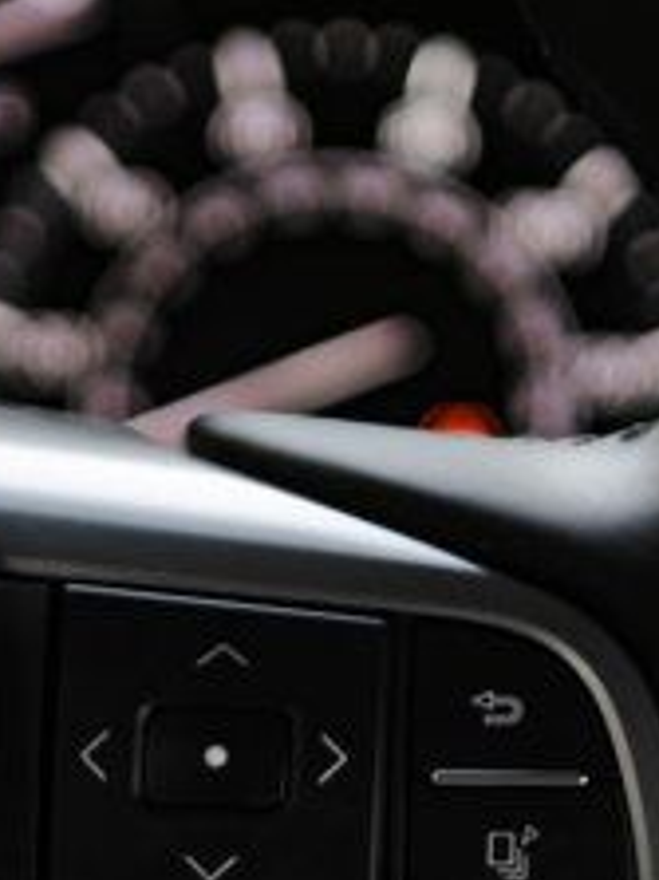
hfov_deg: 5.1
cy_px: 801
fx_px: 7368
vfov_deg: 6.8
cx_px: 260
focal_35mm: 290
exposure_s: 1/200
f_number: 2.8
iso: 640
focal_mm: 70
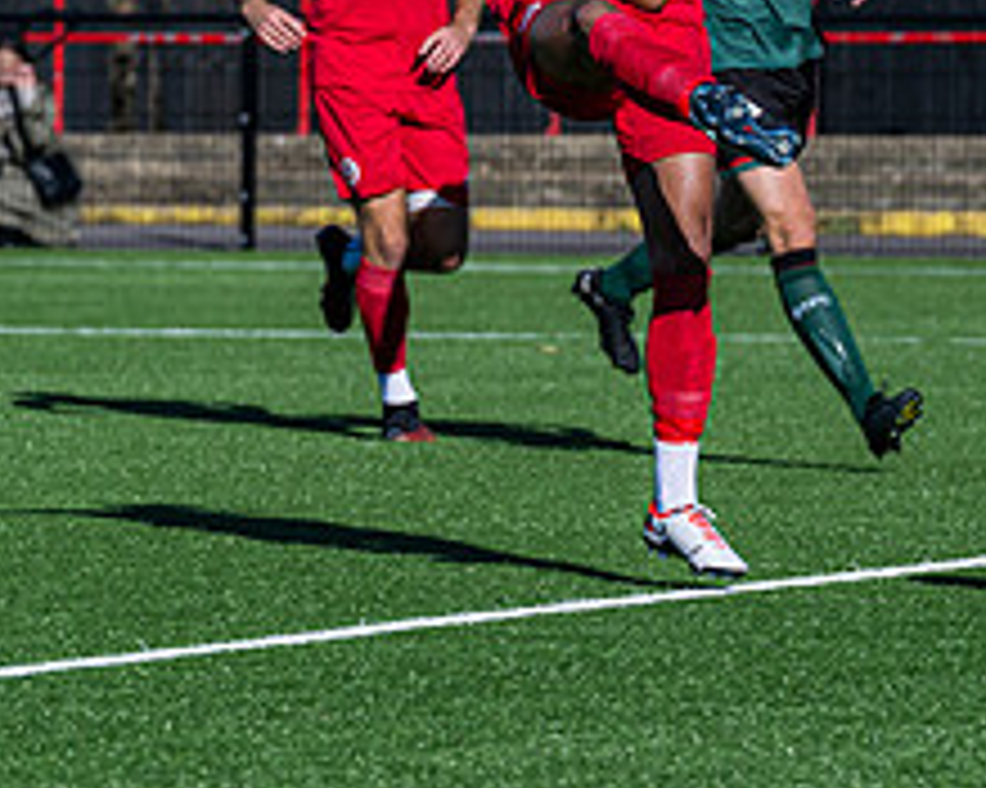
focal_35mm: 440
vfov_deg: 3.5
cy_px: 225
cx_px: -211
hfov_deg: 4.4
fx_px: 12834
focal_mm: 120
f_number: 4
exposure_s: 1/3200
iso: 200
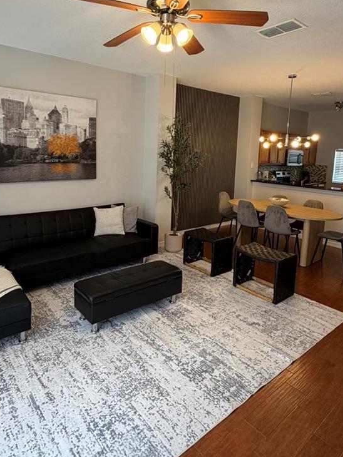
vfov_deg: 73.4
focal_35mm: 23
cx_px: 152
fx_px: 304
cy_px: 193
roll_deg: -2.0
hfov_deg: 58.8
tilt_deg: -7.8
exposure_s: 1/120
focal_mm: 2.22
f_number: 2.2
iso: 125
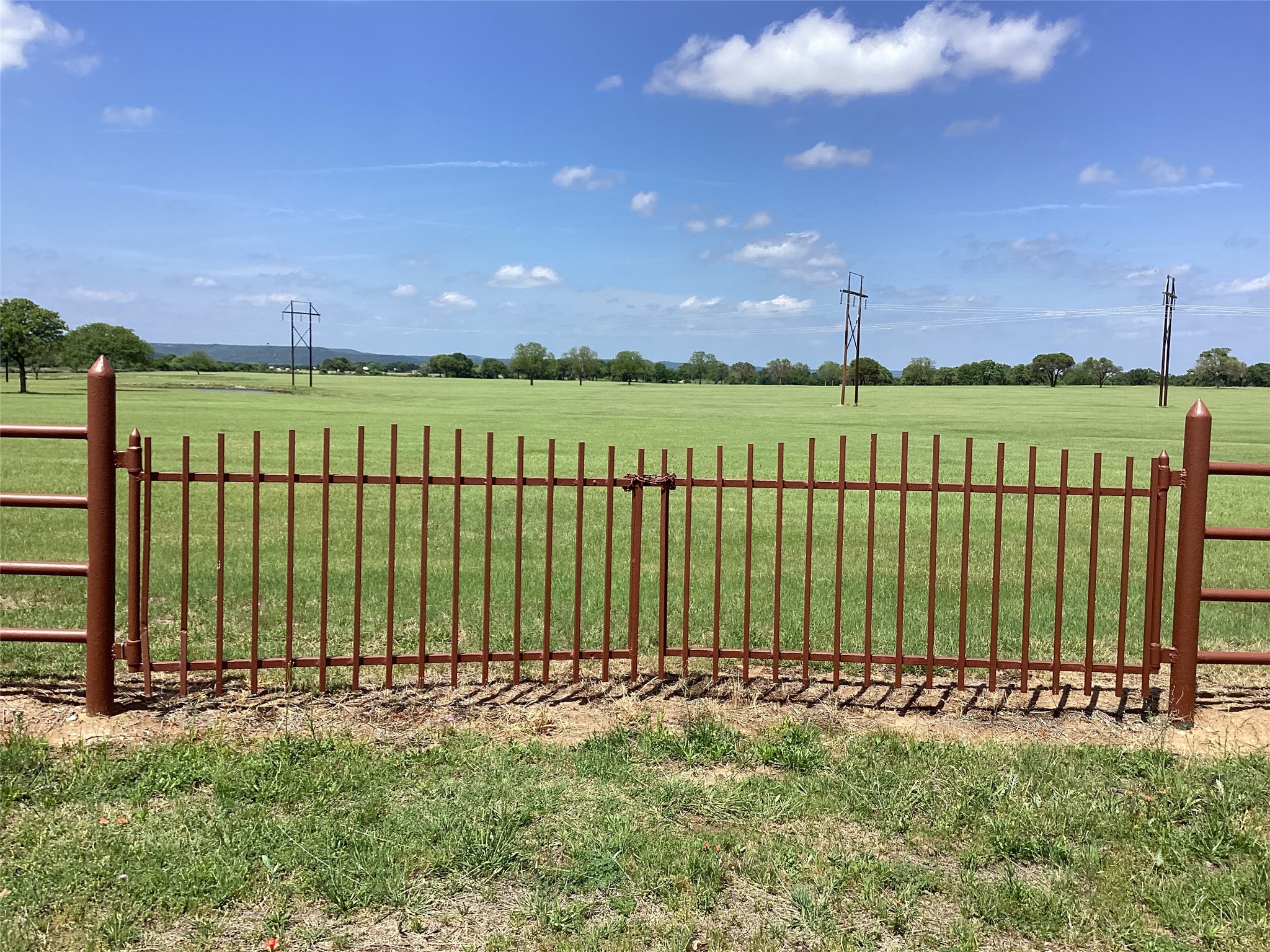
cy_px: 476
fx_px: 1137
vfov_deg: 45.4
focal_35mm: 31
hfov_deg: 58.4
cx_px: 635
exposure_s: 1/1538
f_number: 2.4
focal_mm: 3.3
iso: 25
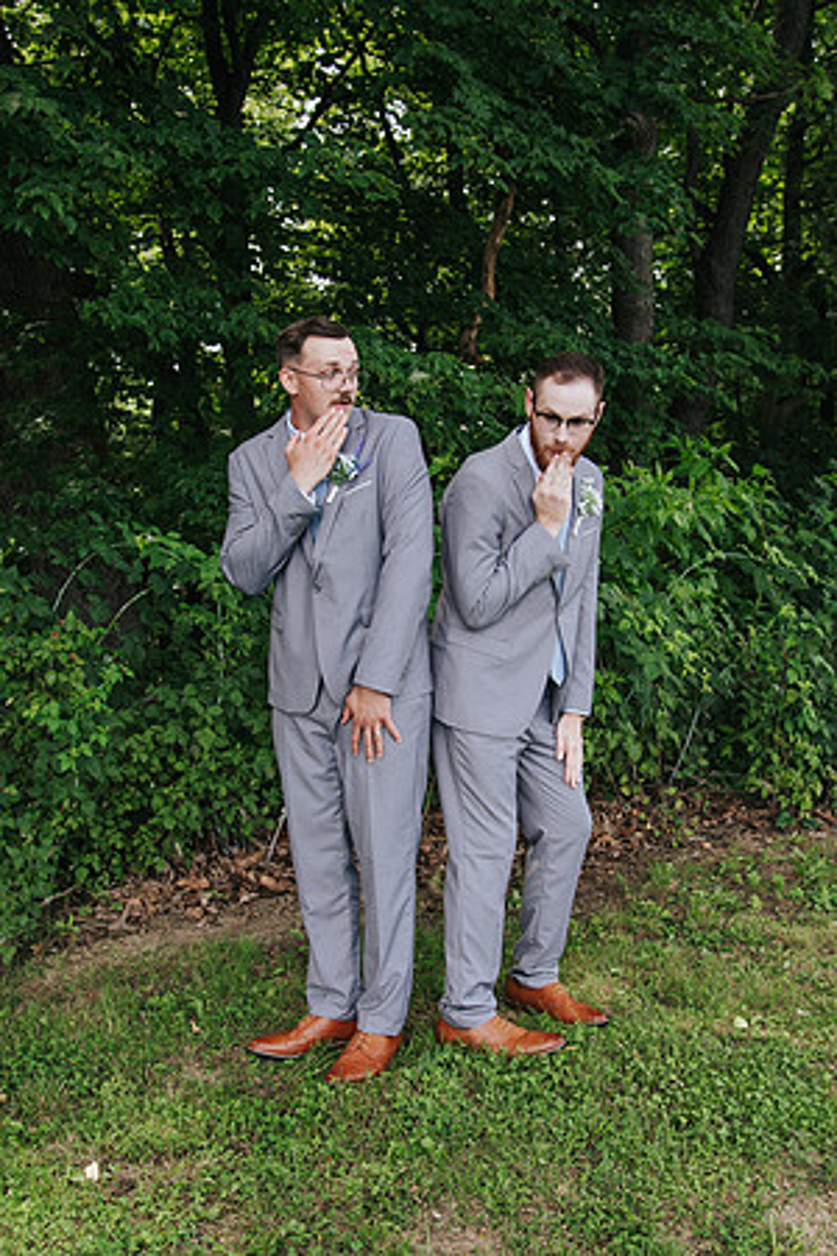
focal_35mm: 40
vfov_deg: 48.0
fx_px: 1411
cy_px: 628
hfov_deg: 33.0
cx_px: 395
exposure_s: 1/200
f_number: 4
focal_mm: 27
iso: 250
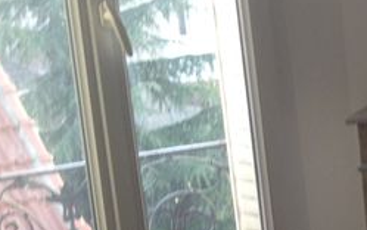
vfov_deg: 8.8
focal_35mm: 149
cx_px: 646
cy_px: 214
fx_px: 1491
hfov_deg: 12.8
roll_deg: +2.8
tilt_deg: -16.4
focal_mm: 4.28
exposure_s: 1/40
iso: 64
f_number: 2.4
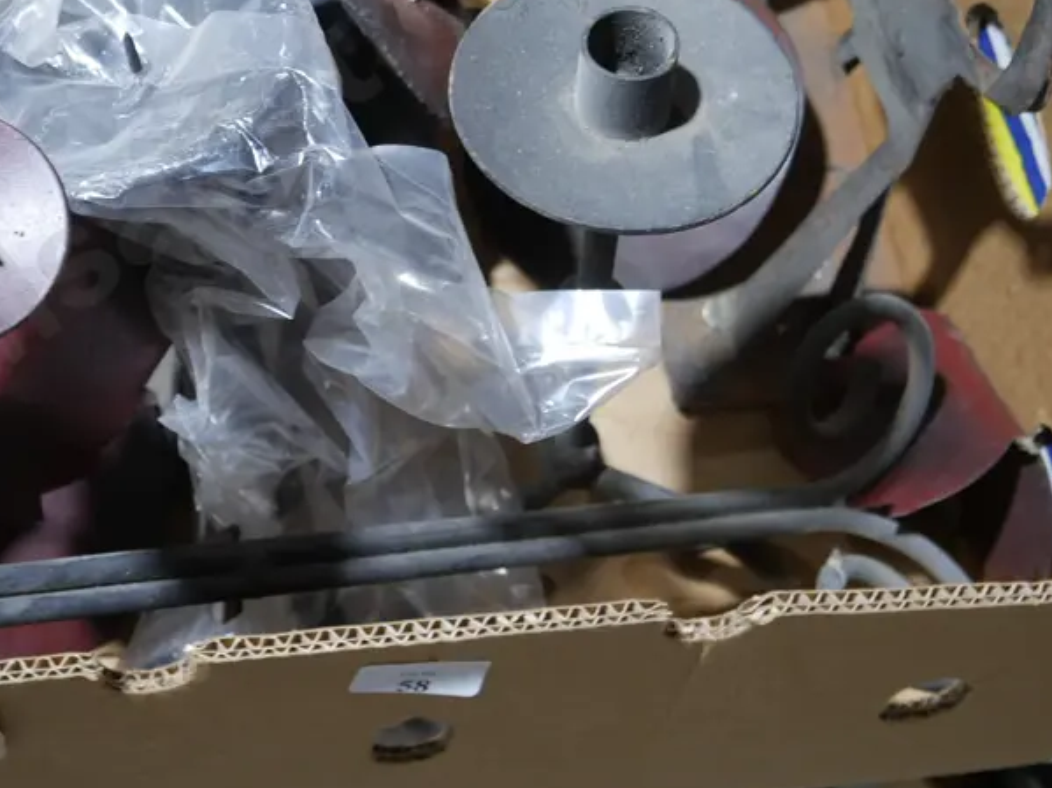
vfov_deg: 22.3
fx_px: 1975
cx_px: 225
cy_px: 154
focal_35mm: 65
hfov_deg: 29.2
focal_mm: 19
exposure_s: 1/60
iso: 500
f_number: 4.1
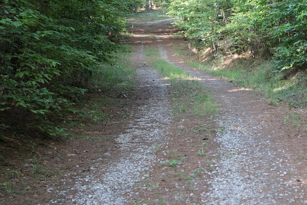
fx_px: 819
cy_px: 78
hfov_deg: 21.0
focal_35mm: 96
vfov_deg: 14.2
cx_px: 243
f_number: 4
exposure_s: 1/160
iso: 500
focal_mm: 50
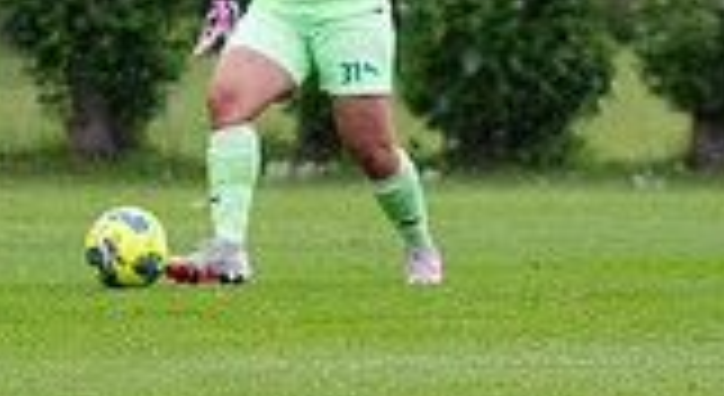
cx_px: 381
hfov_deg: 1.3
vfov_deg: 0.7
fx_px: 32073
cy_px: 204
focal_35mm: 1682
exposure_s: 1/1600
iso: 560
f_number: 3.2
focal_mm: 200
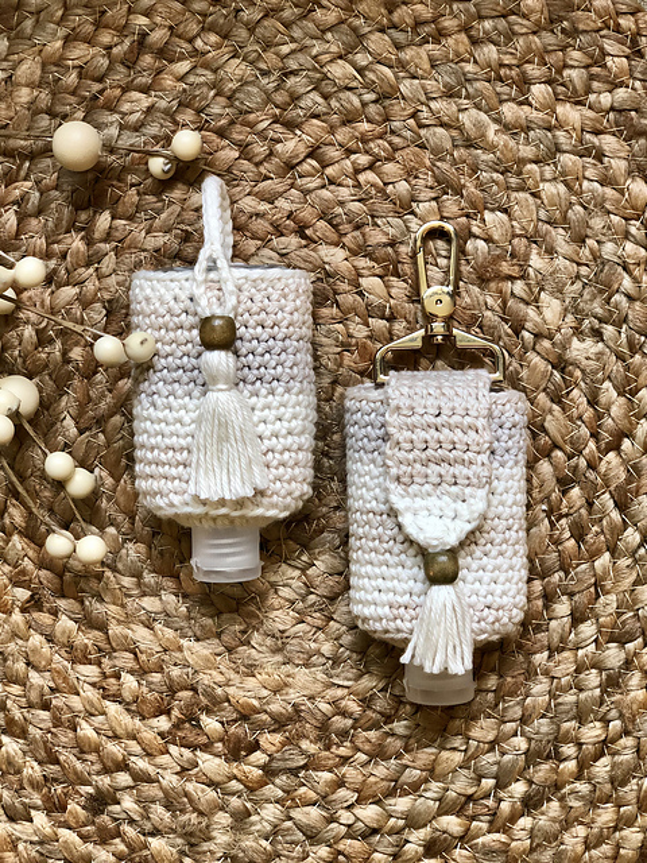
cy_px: 432
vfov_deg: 36.8
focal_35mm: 52
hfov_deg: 28.0
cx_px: 324
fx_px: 1296
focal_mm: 6
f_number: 2.4
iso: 80
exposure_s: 1/60
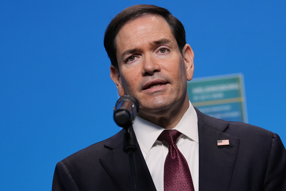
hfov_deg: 9.5
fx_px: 1717
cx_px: 143
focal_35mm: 216
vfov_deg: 6.4
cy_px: 96
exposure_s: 1/500
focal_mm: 144
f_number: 4
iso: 640
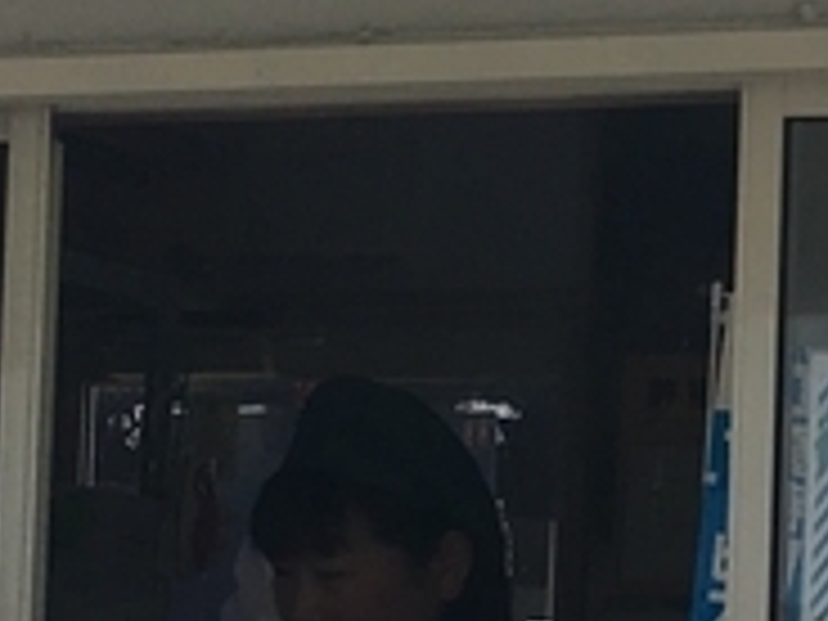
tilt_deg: +6.0
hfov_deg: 10.2
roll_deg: -1.7
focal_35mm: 189
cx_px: 1102
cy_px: 558
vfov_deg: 7.8
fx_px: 4521
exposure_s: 1/2079
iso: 25
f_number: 2.2
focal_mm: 4.15
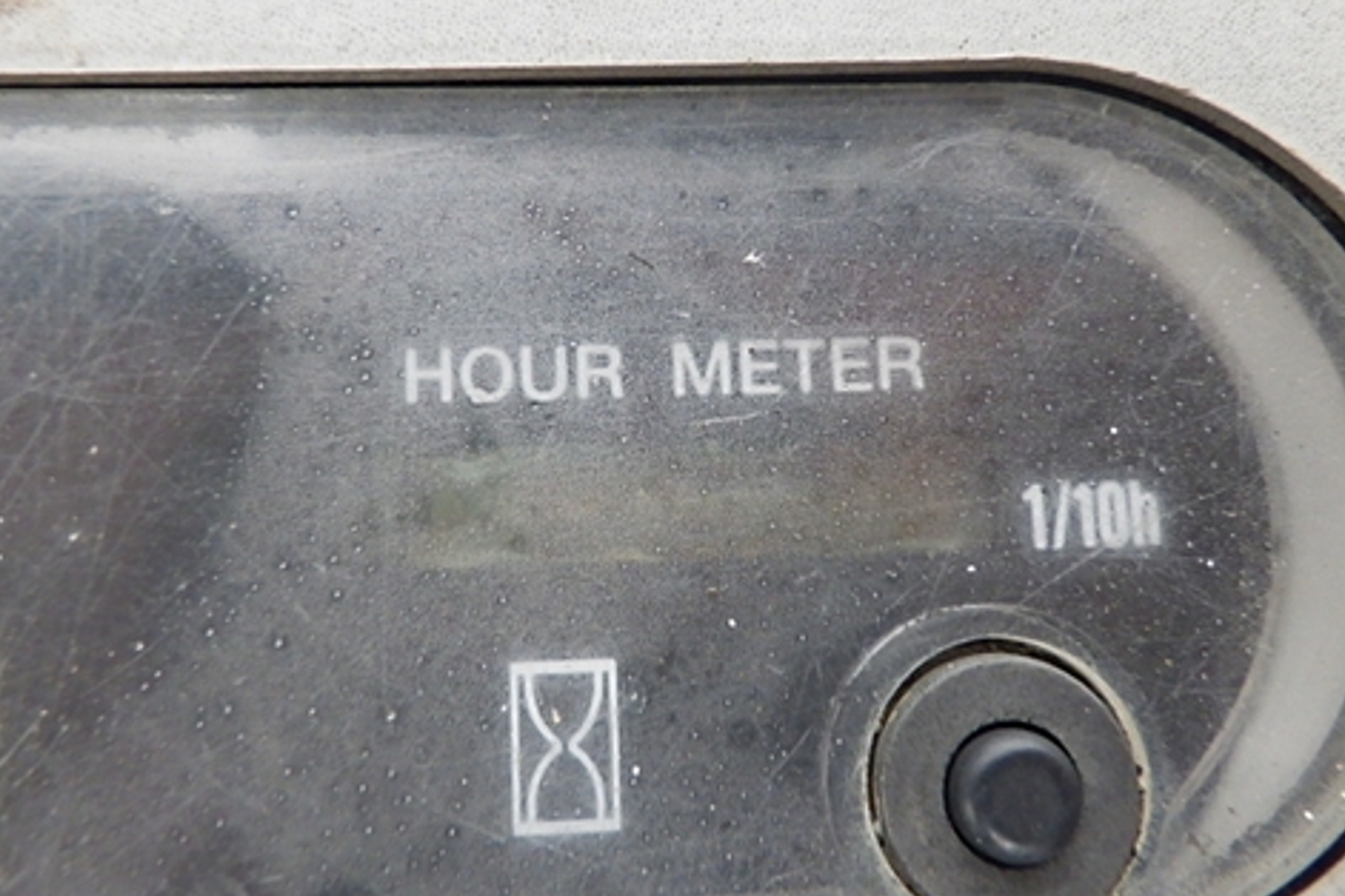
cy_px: 397
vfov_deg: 36.8
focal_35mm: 36
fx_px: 1345
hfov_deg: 53.1
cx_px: 665
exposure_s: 1/50
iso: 250
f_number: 3.8
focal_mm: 6.1
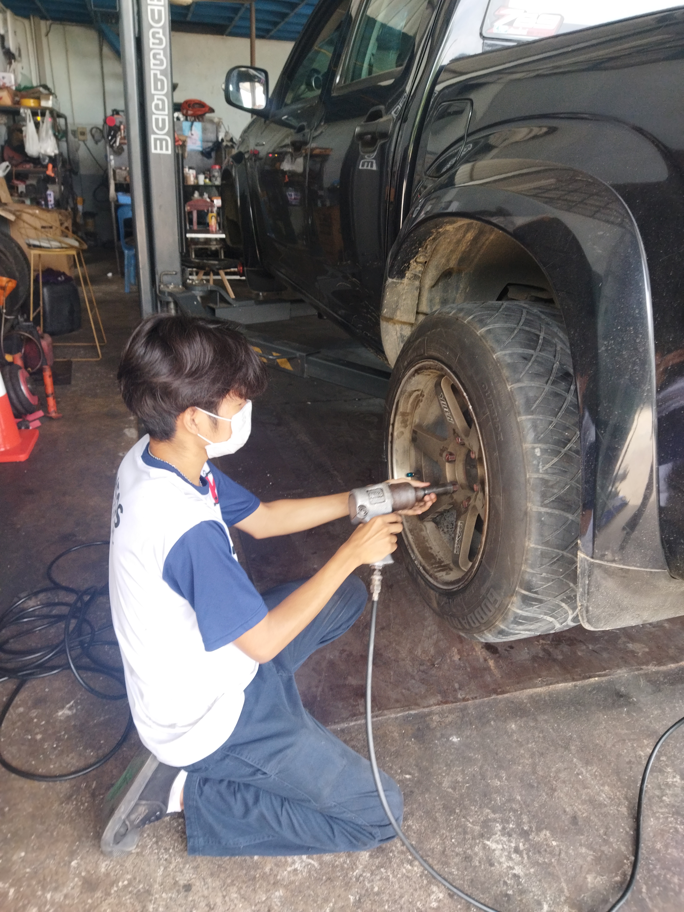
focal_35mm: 27
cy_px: 456
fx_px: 711
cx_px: 342
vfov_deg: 65.3
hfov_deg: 51.4
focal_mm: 4.71
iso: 126
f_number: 1.79
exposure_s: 1/100
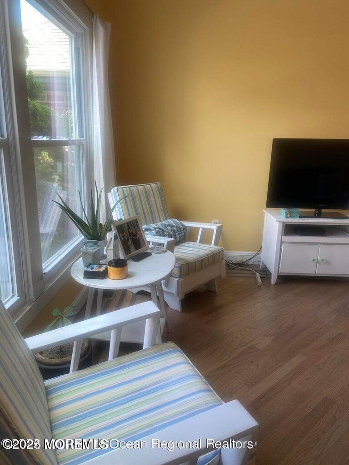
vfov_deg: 67.3
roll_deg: -0.4
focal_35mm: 26
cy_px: 232
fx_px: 350
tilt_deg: -16.1
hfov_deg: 53.1
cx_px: 174
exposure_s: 1/120
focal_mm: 4.25
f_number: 1.8
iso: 80
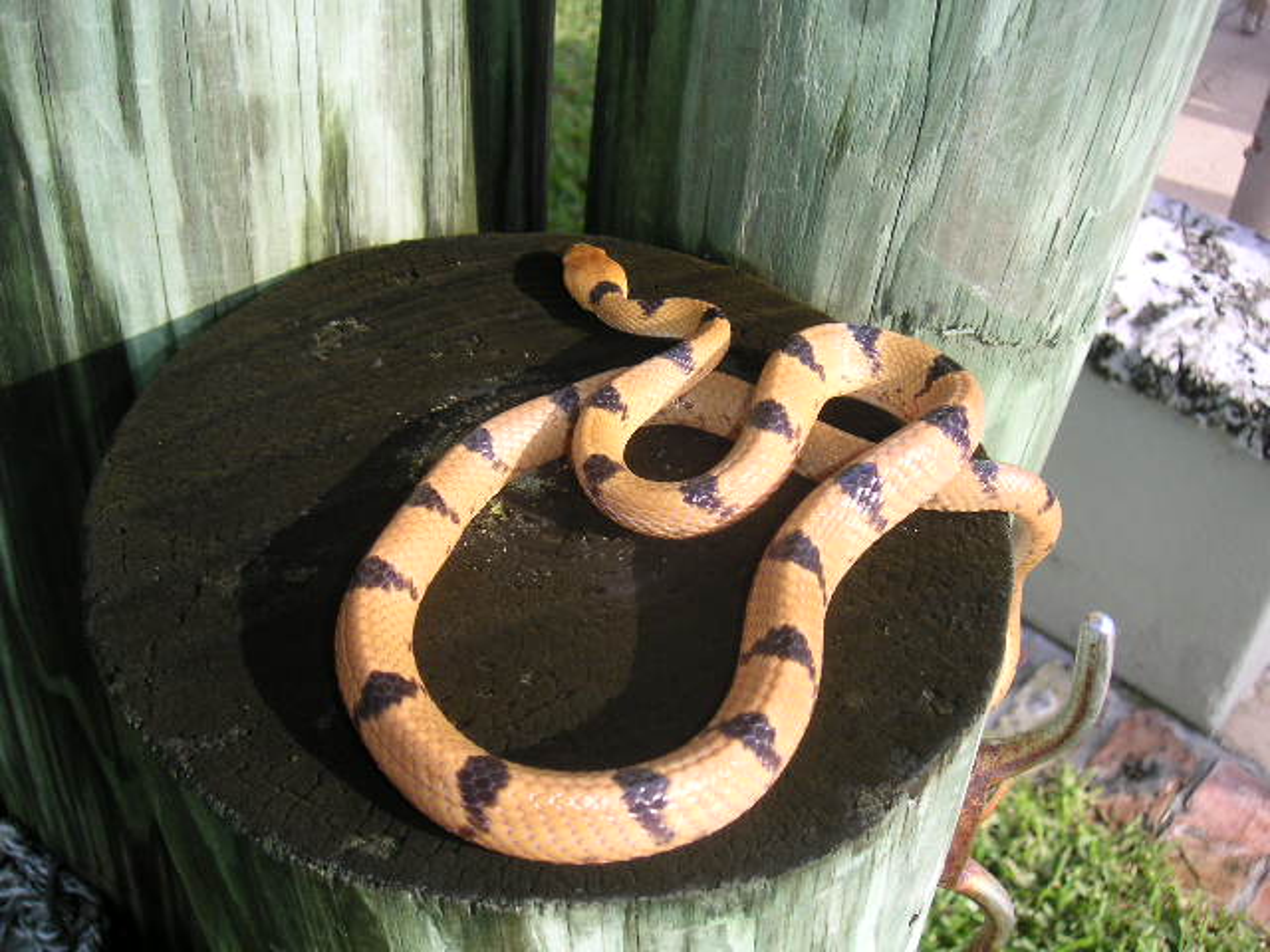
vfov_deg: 37.7
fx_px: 1394
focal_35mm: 38
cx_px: 635
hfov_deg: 49.0
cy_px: 476
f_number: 2.8
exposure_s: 1/250
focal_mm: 6
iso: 50
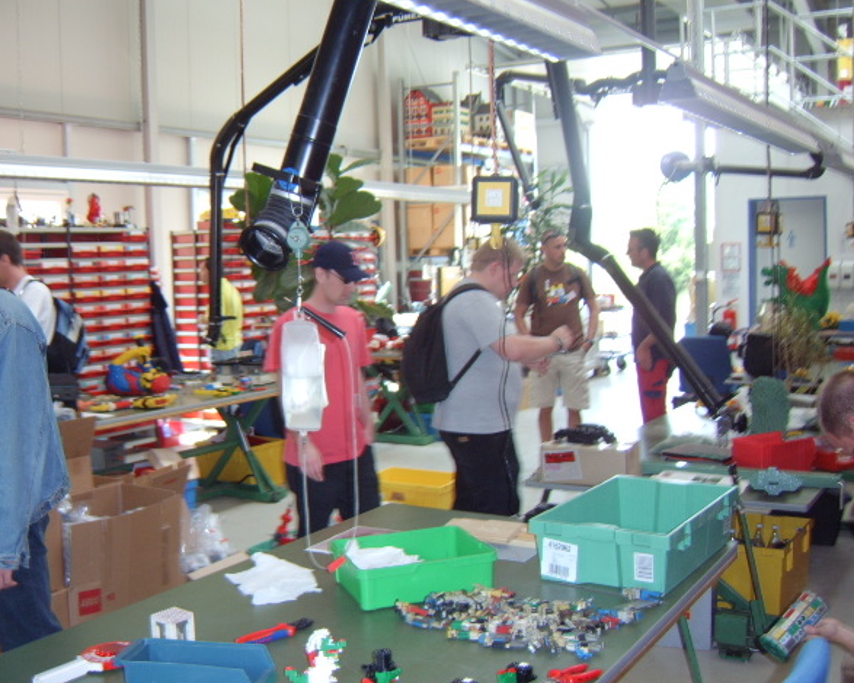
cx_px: 422
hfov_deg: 54.2
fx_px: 834
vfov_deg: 44.5
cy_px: 345
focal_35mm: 33
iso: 141
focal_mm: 8.13
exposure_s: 1/30
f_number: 2.7
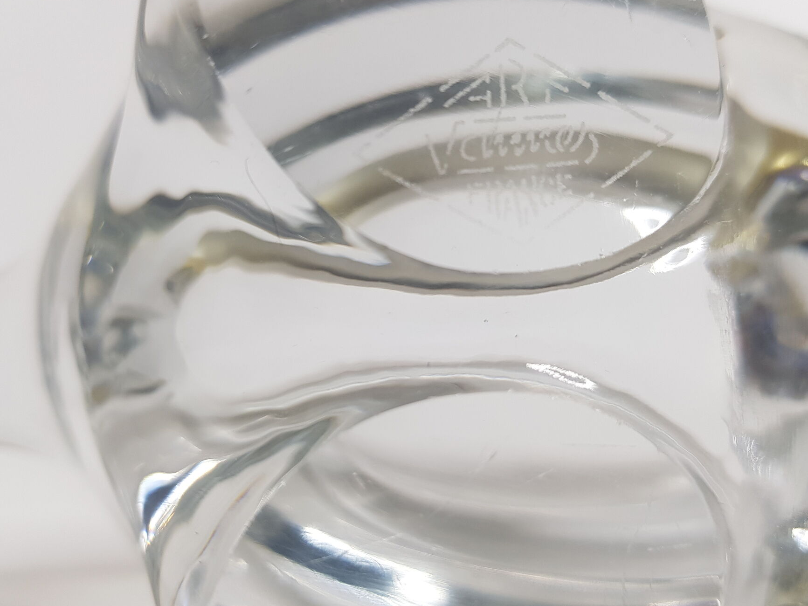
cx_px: 418
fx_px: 700
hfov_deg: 59.9
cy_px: 317
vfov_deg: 46.8
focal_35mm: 30
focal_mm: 4.2
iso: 80
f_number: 1.7
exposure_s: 1/50
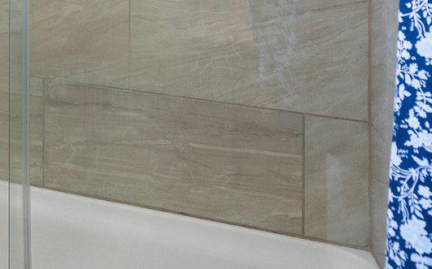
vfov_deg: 17.7
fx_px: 742
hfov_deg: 24.4
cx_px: -235
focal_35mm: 63
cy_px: -171
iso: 500
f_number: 8
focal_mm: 16
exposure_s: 1/3
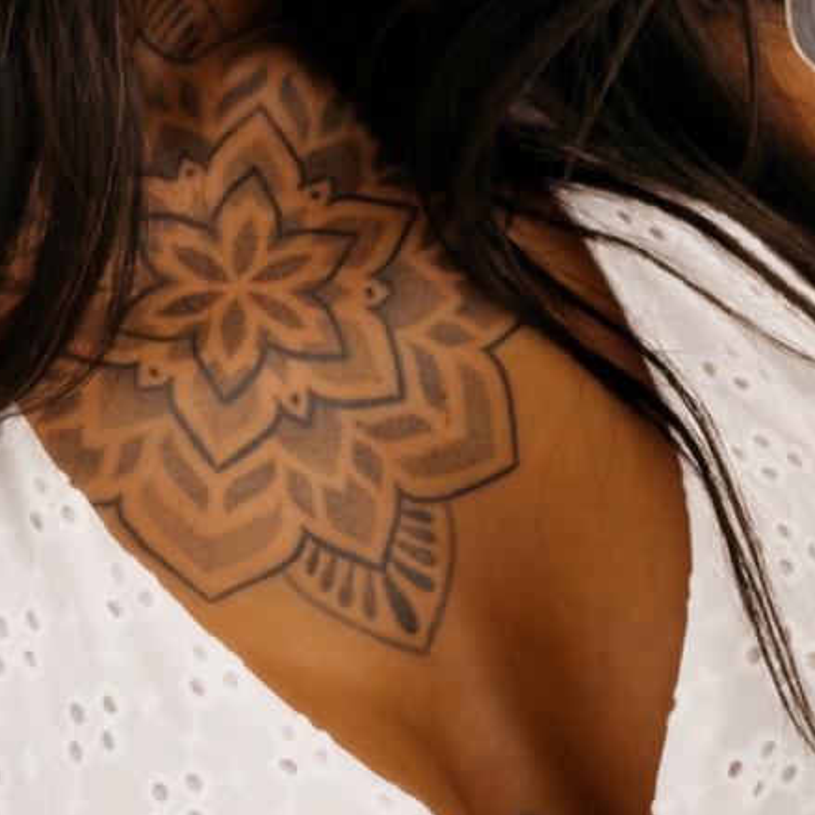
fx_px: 3676
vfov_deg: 12.4
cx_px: 964
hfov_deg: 12.4
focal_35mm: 138
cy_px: 925
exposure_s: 1/50
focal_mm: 6.76
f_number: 1.8
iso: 64
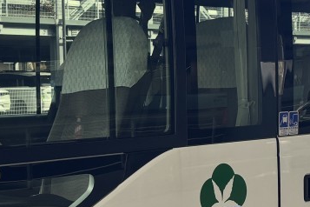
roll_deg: +0.8
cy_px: 124
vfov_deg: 14.1
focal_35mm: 97
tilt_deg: -4.1
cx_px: 165
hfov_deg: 21.0
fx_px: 835
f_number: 1.6
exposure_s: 1/227
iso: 40
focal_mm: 5.96
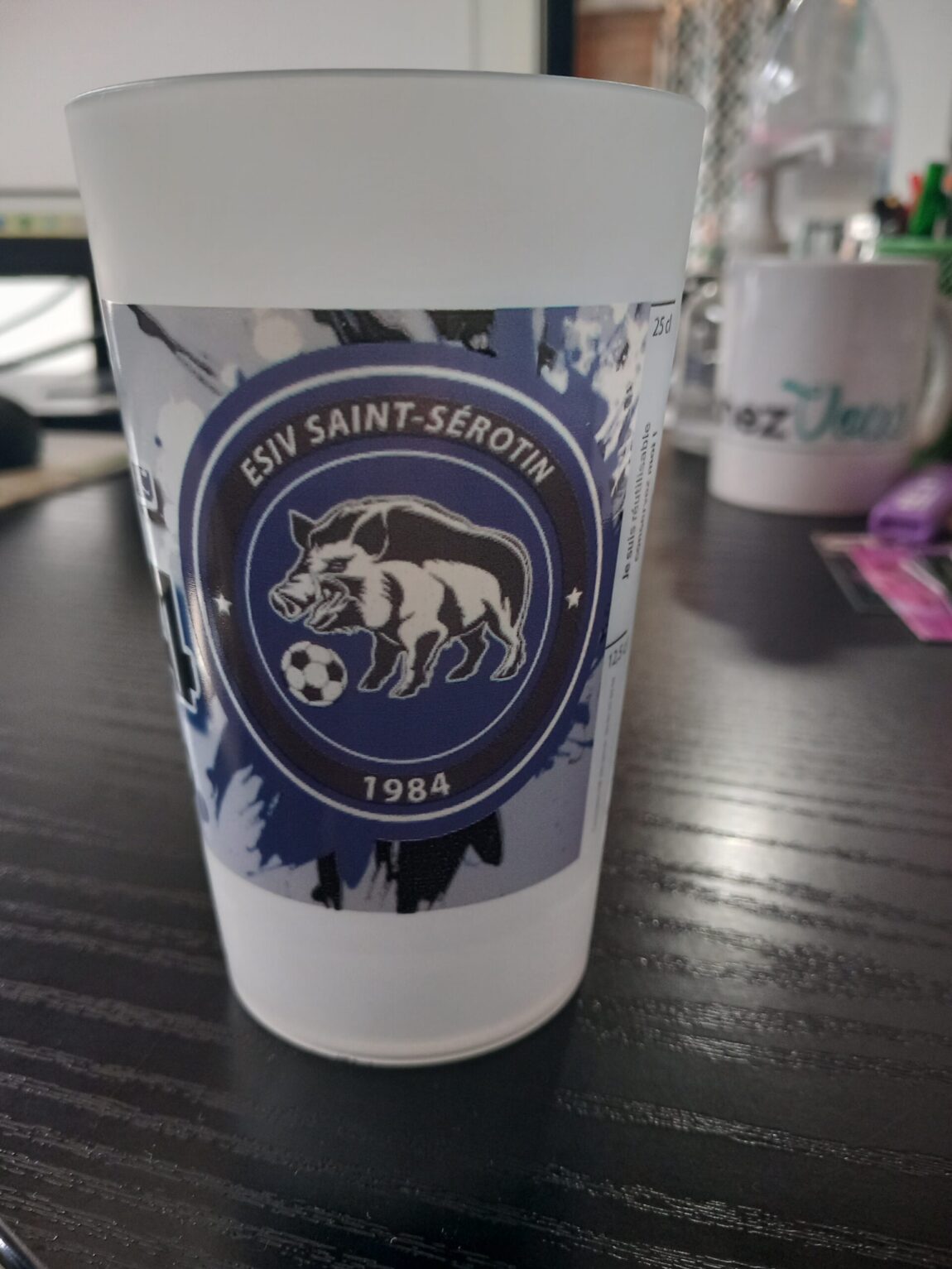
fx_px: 990
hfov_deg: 51.4
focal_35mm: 27
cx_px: 476
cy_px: 634
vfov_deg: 65.3
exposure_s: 1/33
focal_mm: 4
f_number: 1.8
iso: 160
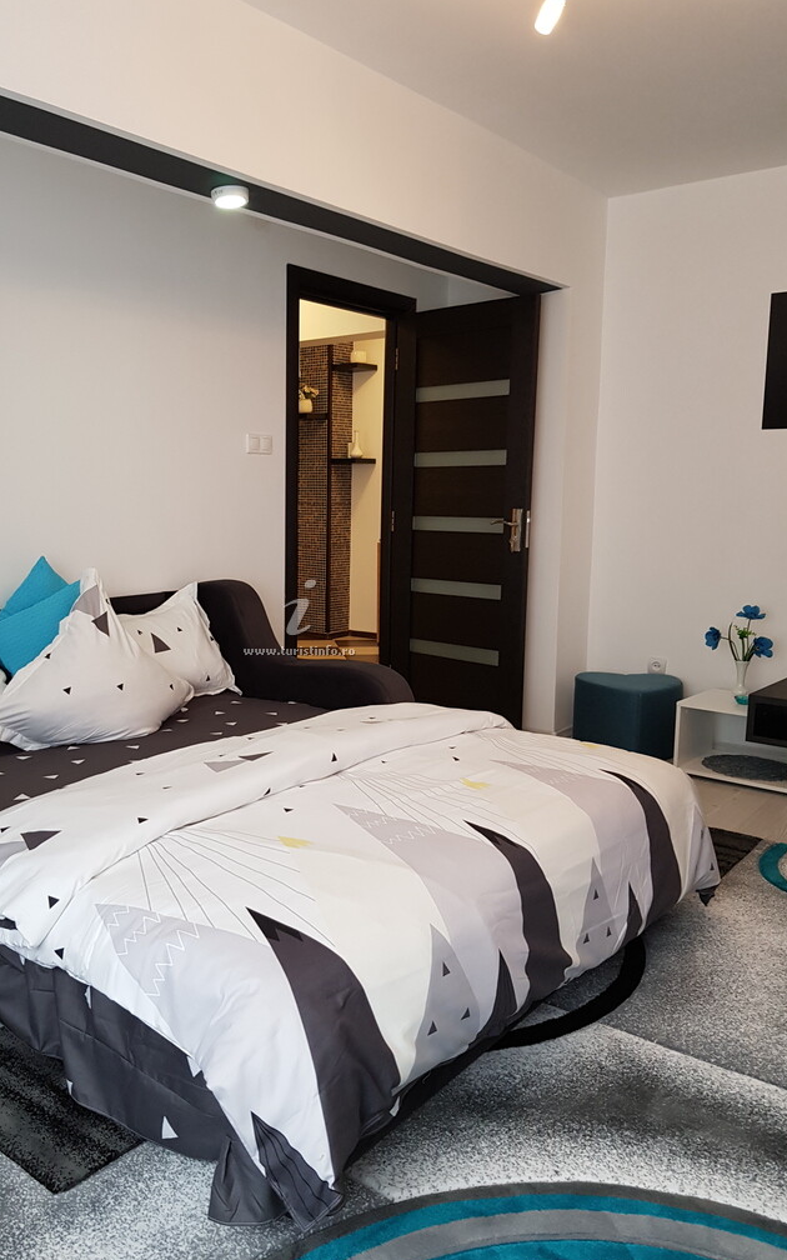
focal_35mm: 28
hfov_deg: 44.3
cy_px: 636
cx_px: 320
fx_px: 961
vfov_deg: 66.5
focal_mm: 4.2
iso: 100
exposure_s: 1/50
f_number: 1.7
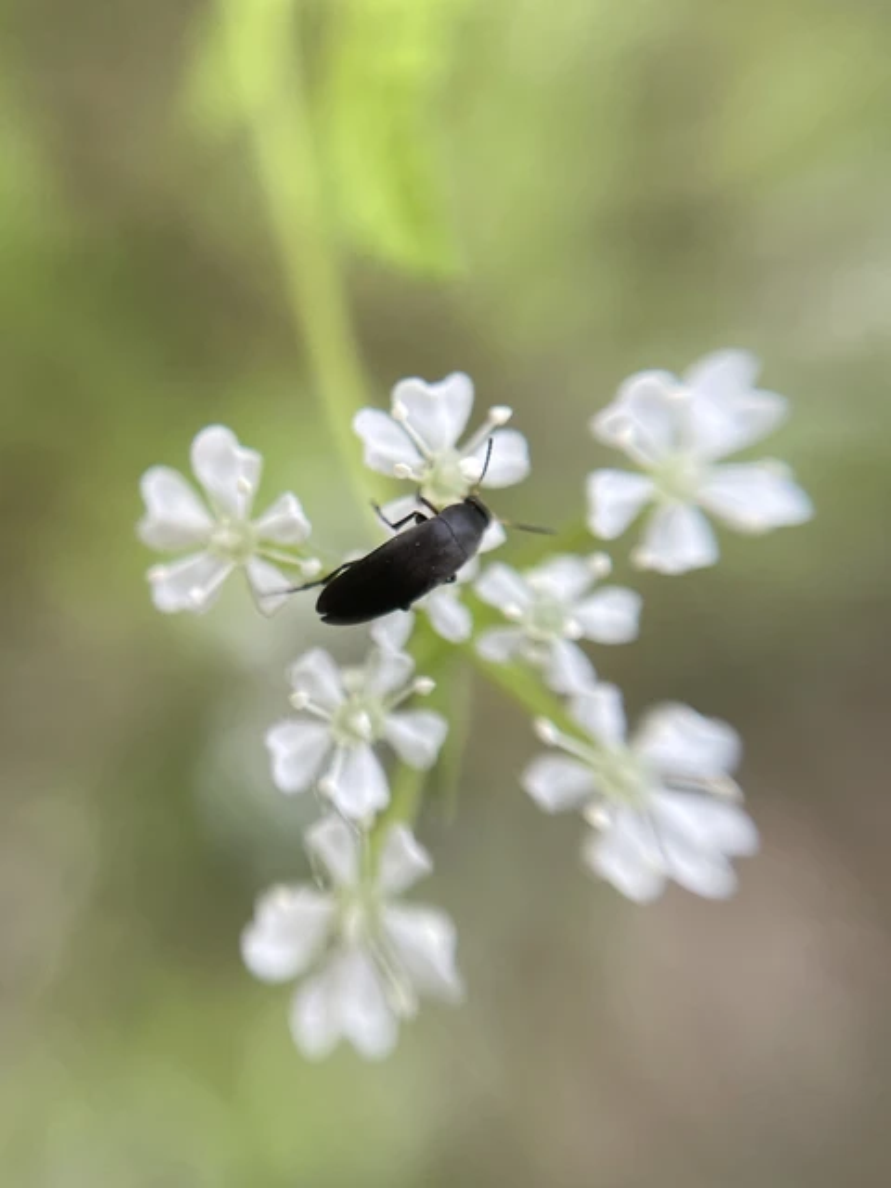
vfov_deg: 67.3
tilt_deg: -62.3
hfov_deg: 53.1
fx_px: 892
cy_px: 594
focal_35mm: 26
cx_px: 446
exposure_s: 1/254
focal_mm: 4.2
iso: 32
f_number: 1.6
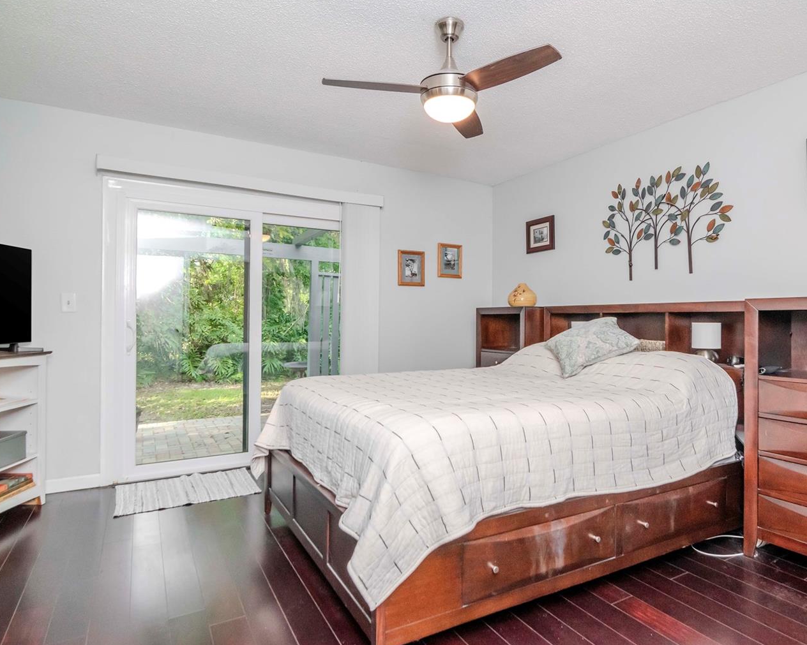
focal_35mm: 20
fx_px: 468
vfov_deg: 69.2
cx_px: 451
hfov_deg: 81.2
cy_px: 334
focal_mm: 11
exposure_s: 1/125
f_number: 6.3
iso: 800
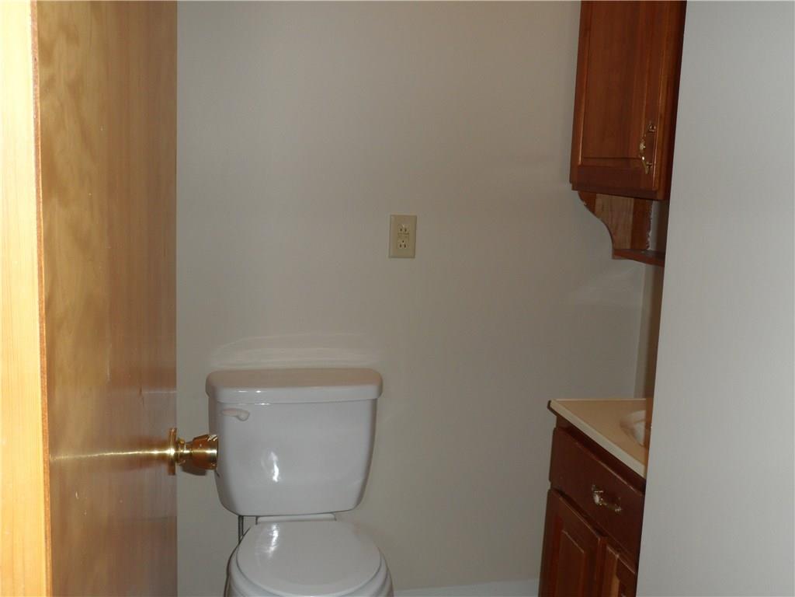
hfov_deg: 51.4
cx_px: 398
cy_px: 298
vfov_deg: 39.7
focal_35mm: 36
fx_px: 827
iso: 100
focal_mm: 6.6
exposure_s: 1/45
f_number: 3.8
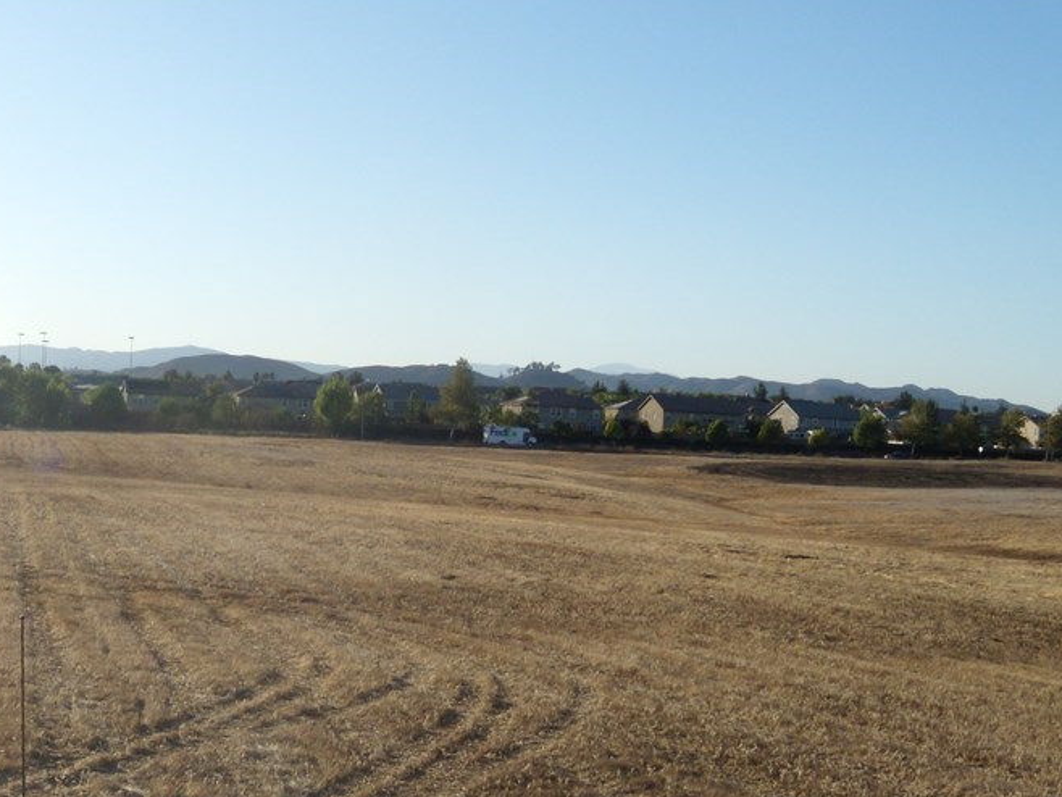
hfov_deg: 33.8
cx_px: 291
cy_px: 605
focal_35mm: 56
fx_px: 1719
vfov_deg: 25.8
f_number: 8.5
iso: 80
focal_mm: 6.4
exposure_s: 1/160
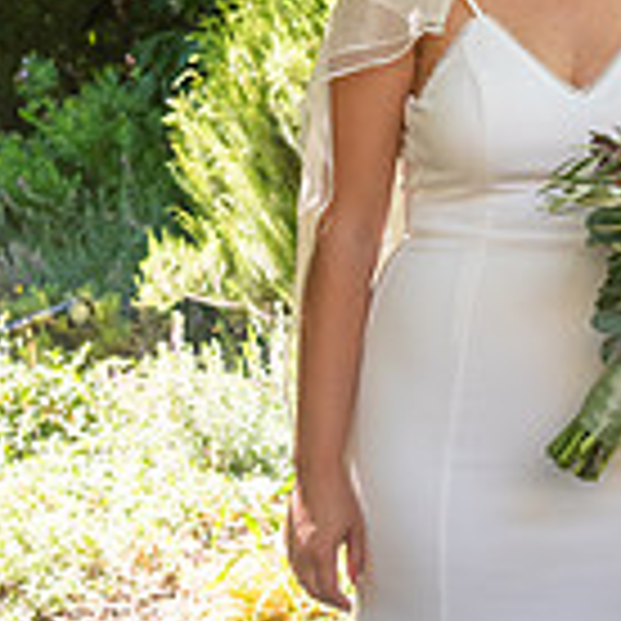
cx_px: 585
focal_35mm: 133
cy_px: 306
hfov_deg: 13.0
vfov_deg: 13.1
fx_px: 2699
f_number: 5
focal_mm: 48
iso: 640
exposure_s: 1/400
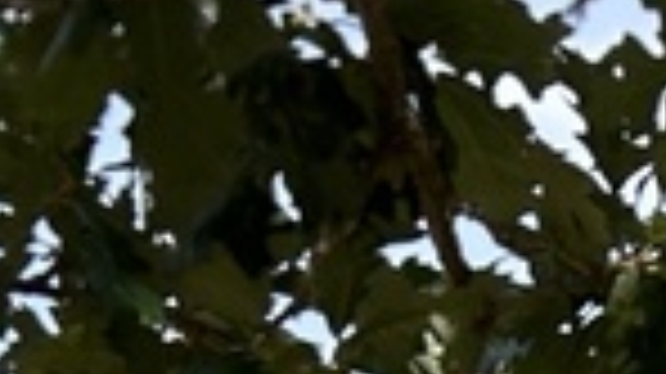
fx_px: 3459
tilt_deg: -3.5
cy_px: 1622
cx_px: 1426
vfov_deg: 5.3
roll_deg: +1.2
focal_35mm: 196
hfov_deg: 10.0
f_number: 1.5
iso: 50
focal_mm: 5.7
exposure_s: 1/3831
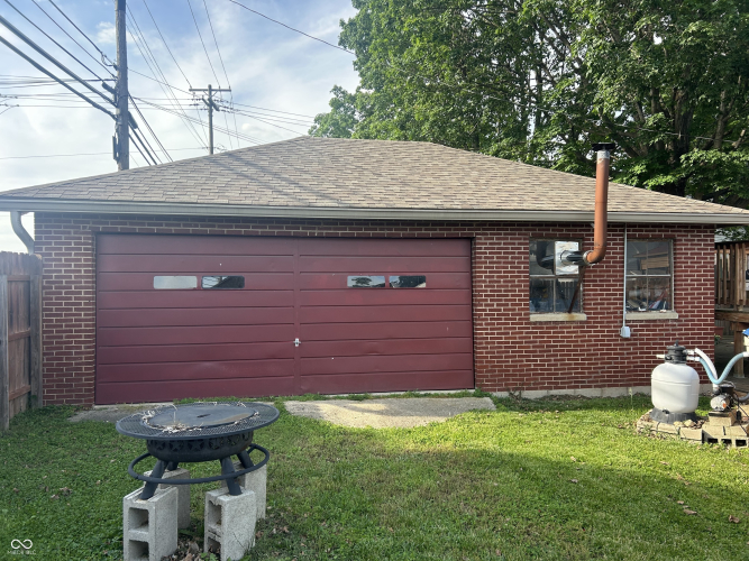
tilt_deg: +0.2
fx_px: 562
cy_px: 280
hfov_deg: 67.3
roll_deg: +0.4
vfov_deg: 53.0
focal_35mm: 26
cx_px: 374
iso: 50
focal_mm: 5.7
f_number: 1.5
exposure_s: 1/621
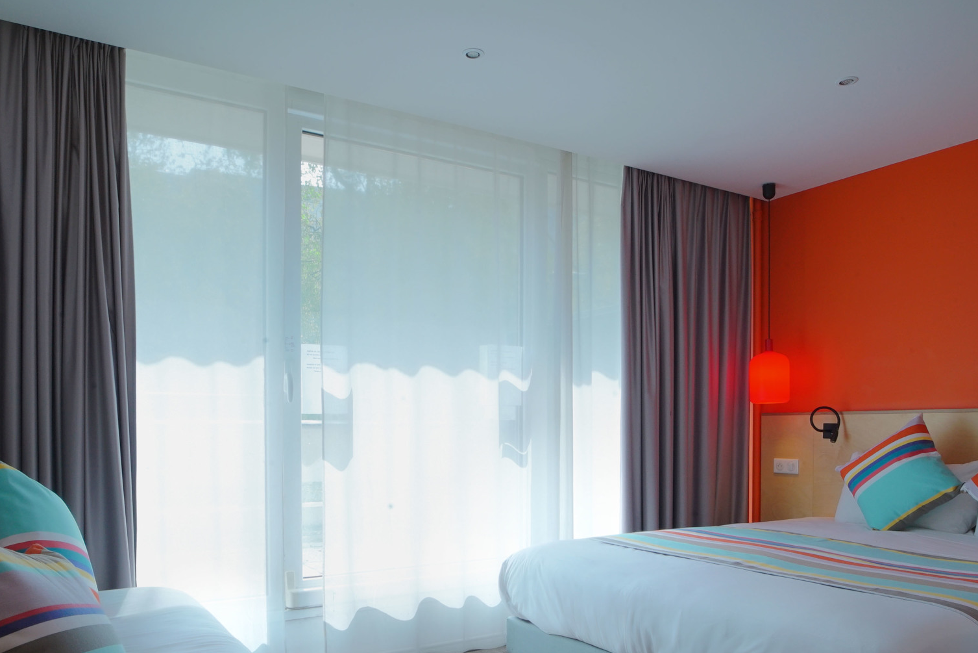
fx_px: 652
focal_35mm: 24
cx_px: 520
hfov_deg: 73.7
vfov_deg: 53.0
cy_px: 372
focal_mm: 18
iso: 500
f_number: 22
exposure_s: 1/6
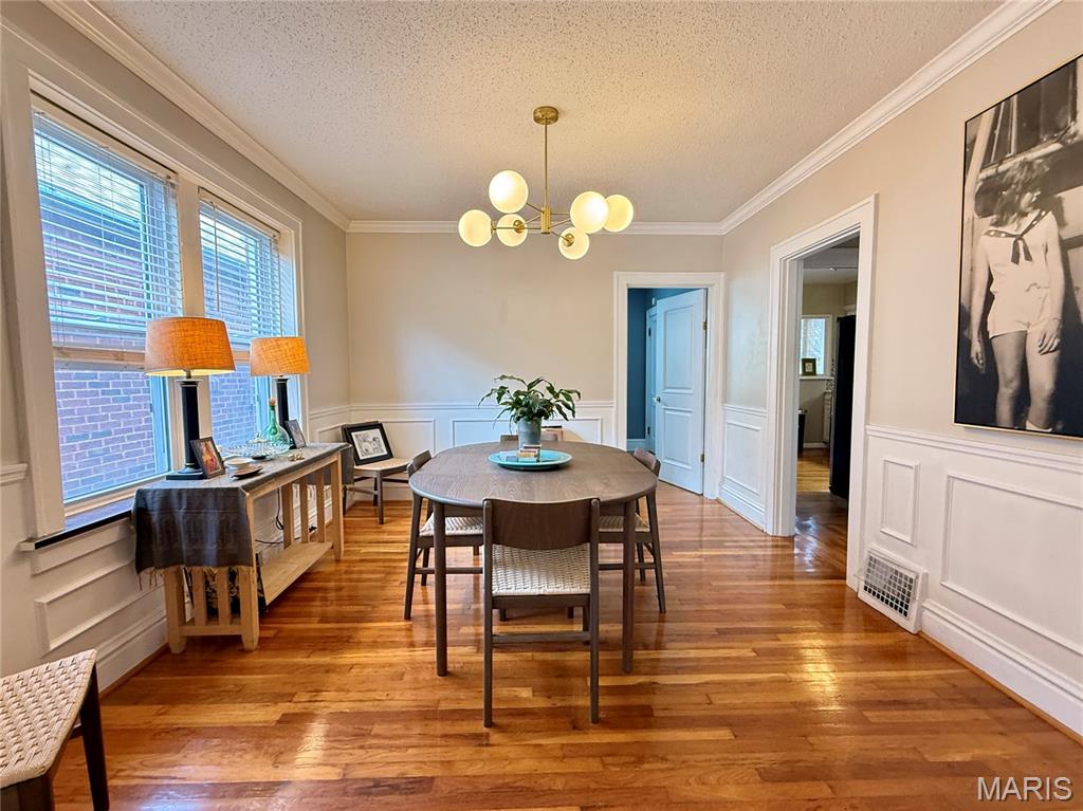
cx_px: 542
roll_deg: -0.1
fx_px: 438
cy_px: 406
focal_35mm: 14
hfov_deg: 102.1
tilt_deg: -3.0
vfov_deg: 85.6
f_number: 2.2
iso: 320
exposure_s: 1/60
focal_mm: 2.22
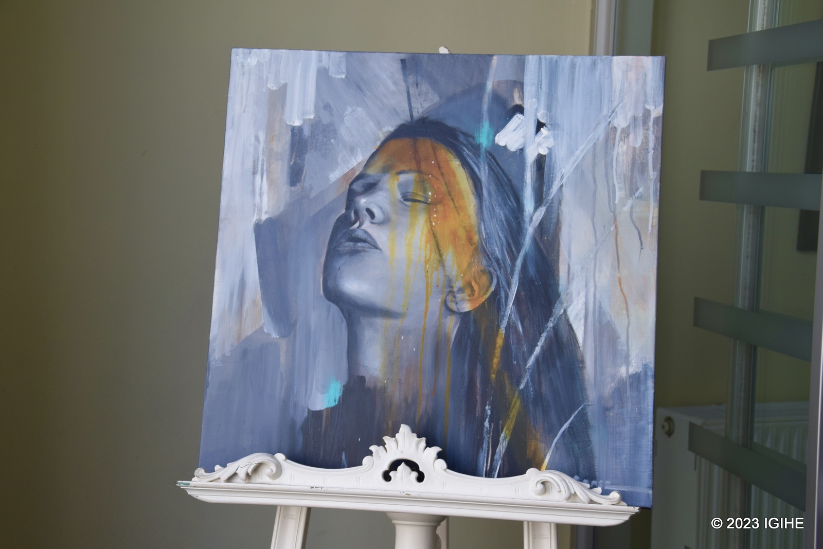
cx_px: 412
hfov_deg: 31.9
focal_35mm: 63
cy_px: 274
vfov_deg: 21.6
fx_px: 1440
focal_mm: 42
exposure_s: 1/160
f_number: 6.3
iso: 400
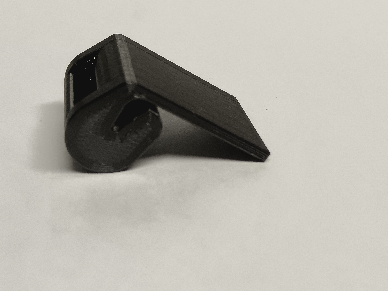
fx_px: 605
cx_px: 194
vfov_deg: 27.0
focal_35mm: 54
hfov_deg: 35.5
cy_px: 146
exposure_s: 1/100
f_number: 1.9
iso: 634
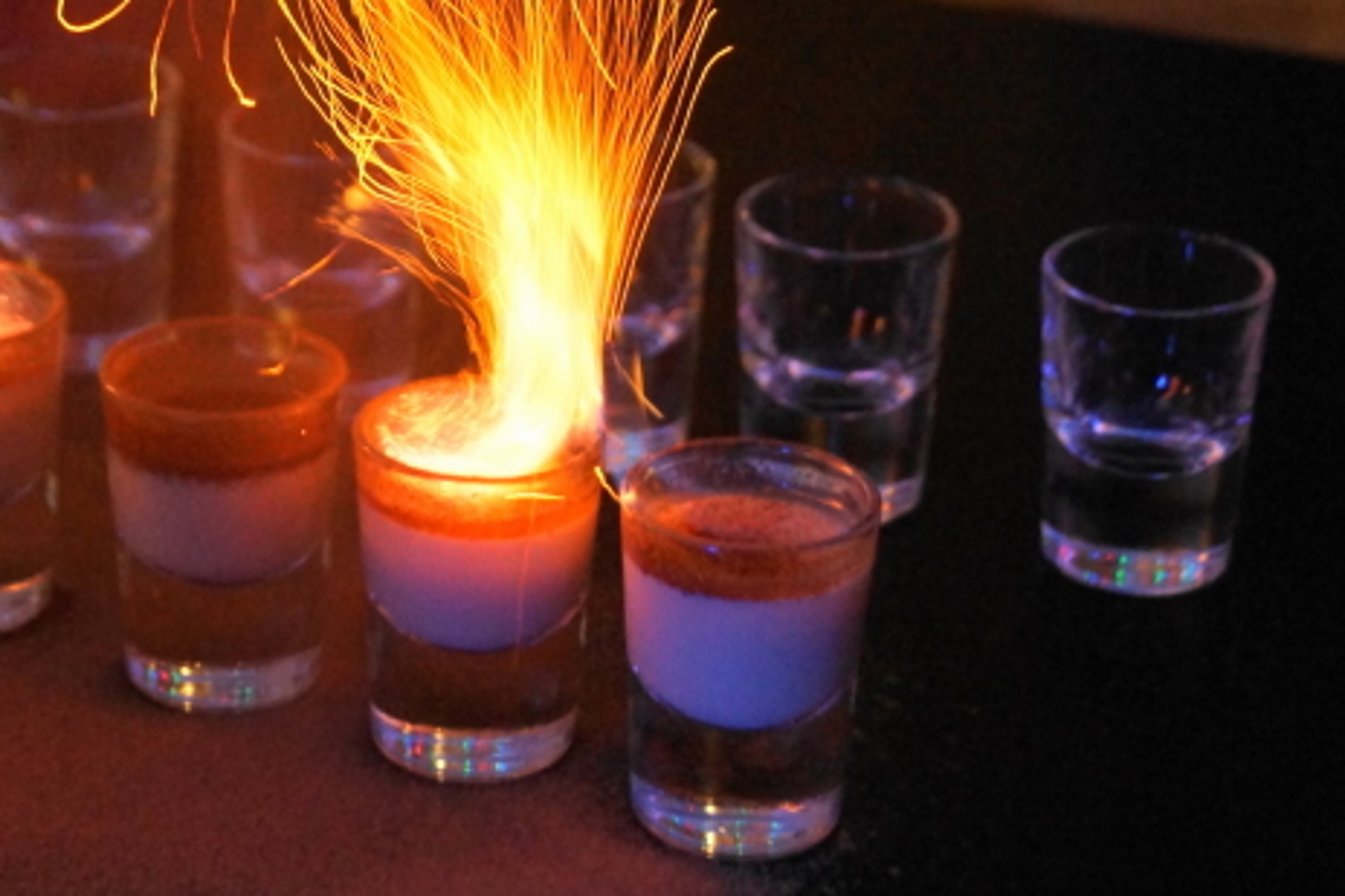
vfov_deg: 14.1
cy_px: 244
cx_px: 487
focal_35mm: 97
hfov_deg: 21.0
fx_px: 3623
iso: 1600
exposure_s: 1/15
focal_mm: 30
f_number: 4
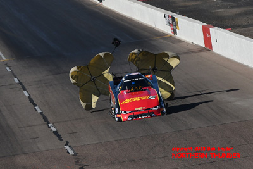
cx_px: 126
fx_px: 2109
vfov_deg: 4.6
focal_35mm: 300
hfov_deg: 6.9
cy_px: 84
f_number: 6.3
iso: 160
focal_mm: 200
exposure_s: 1/2000
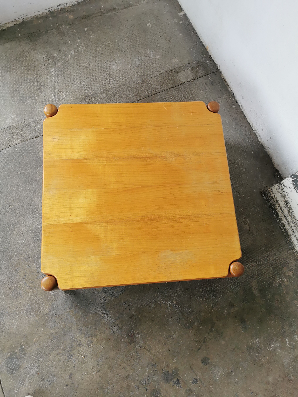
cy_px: 198
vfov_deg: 65.3
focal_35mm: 27
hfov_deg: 51.4
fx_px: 310
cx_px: 149
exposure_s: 1/100
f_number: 1.6
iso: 100
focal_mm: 5.56
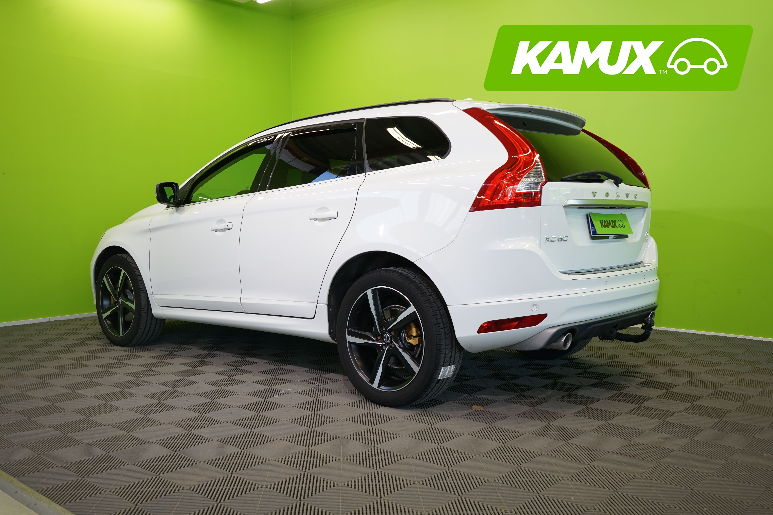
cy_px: 258
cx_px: 386
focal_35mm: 32
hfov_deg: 58.7
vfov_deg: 41.1
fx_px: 687
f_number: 5.6
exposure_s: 1/50
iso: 400
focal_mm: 32
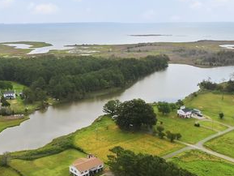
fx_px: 304
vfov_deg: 32.2
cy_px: 76
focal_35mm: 45
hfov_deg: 41.8
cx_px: 90
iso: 100
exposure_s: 1/1250
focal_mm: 4.7
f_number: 2.9
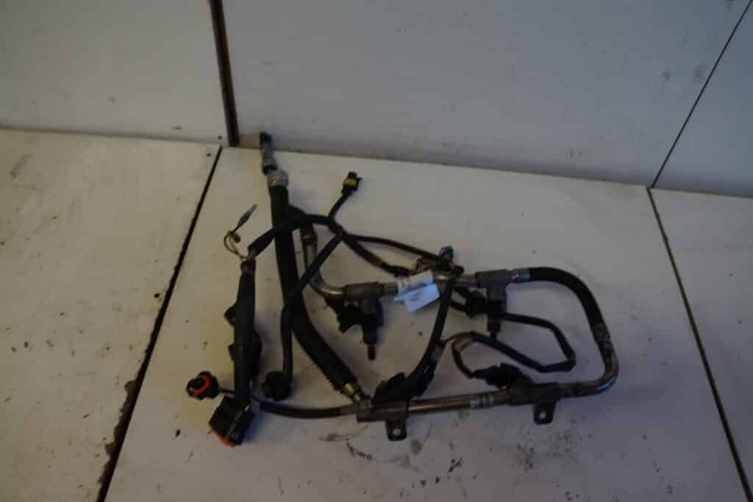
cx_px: 376
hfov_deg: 67.4
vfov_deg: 47.9
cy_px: 251
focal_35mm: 27
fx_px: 565
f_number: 4
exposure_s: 1/60
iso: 800
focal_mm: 18
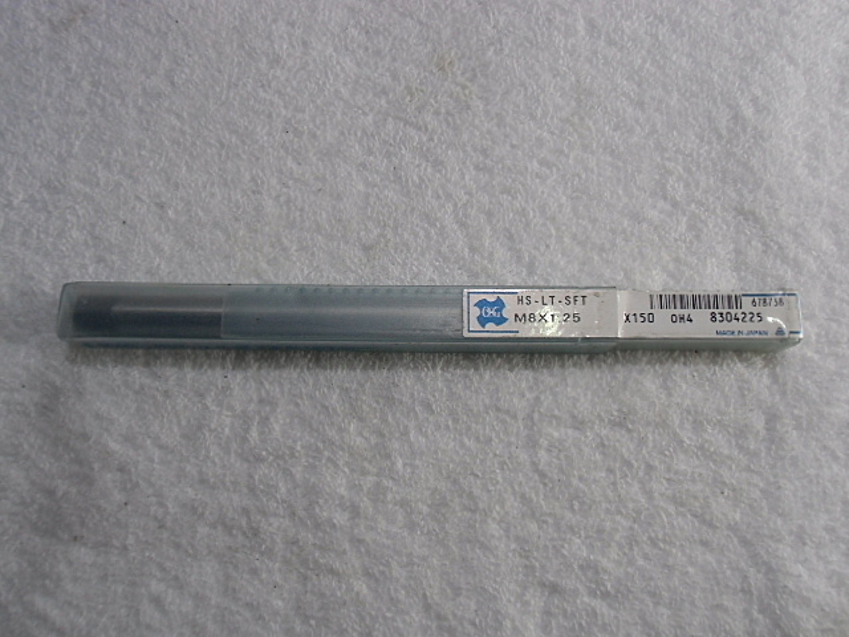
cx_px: 424
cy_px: 318
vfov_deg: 46.8
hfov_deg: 60.0
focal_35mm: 30
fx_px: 736
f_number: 3.5
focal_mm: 5.36
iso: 200
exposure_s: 1/100
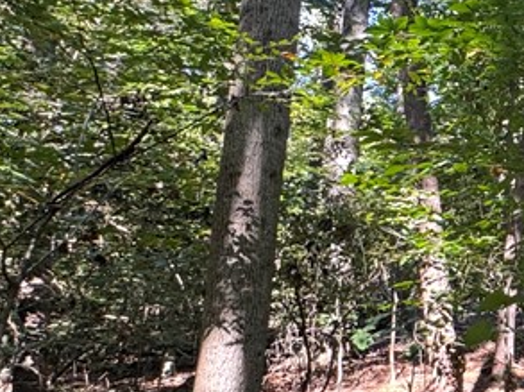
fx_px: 741
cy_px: 197
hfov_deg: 28.8
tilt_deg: +10.9
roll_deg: +1.6
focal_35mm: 49
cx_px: 739
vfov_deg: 29.6
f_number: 2.2
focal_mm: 2.22
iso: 200
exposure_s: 1/99
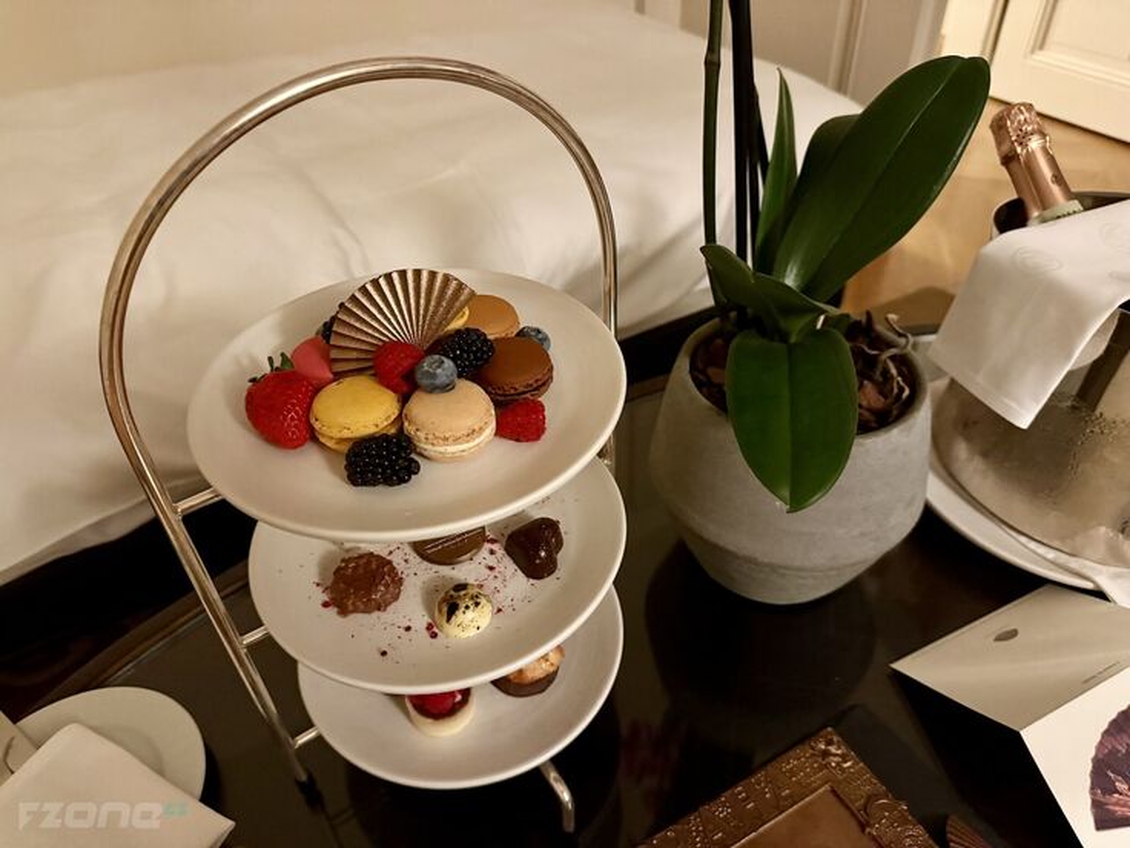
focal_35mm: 24
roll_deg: +2.1
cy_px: 424
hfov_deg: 71.6
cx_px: 565
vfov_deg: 56.8
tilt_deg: -39.3
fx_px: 783
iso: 1250
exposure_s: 1/25
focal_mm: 6.76
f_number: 1.78
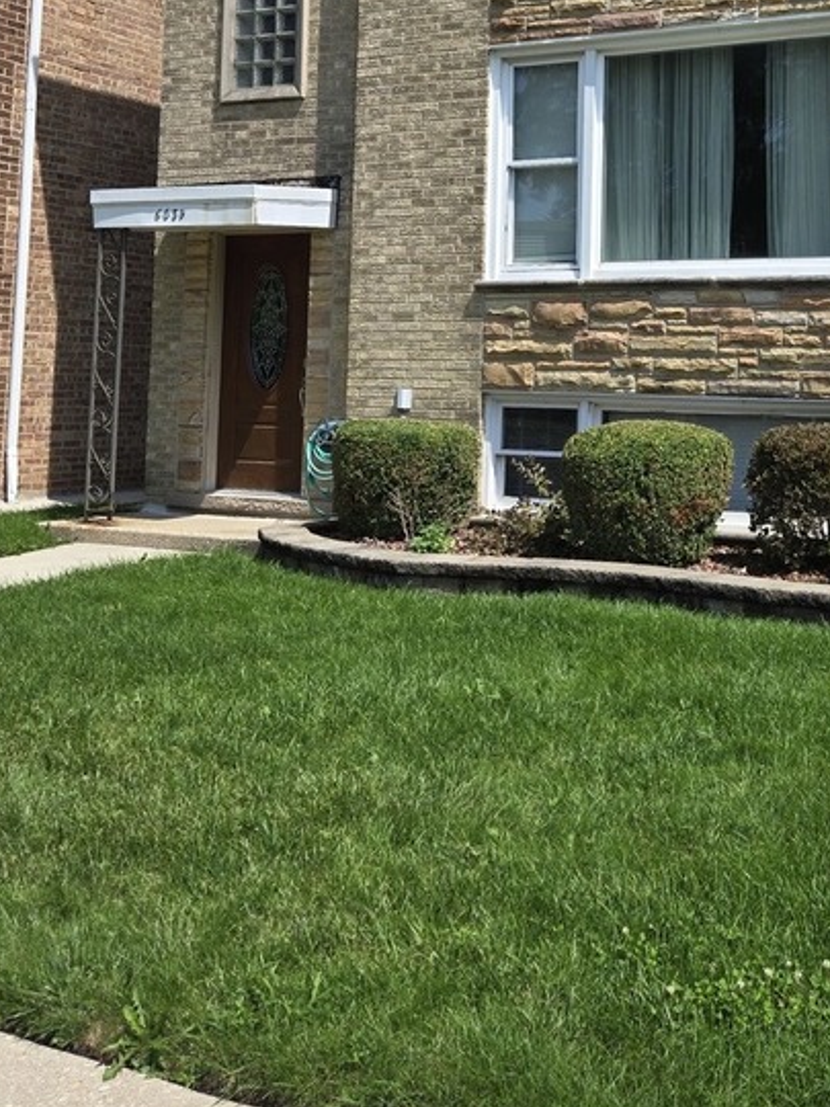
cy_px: 266
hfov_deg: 30.9
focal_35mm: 46
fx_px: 1471
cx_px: 639
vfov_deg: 40.0
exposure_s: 1/1889
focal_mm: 5.4
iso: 25
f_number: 1.8
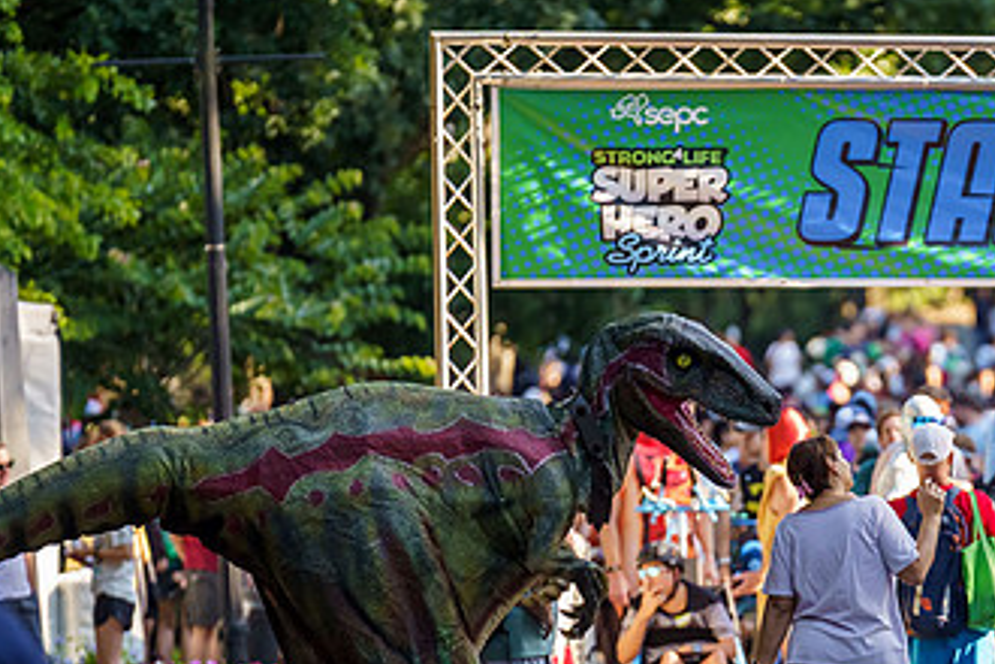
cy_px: 515
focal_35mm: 367
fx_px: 10143
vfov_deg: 3.7
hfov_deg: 5.6
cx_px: 832
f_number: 2.8
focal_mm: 200
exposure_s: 1/2000
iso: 1000
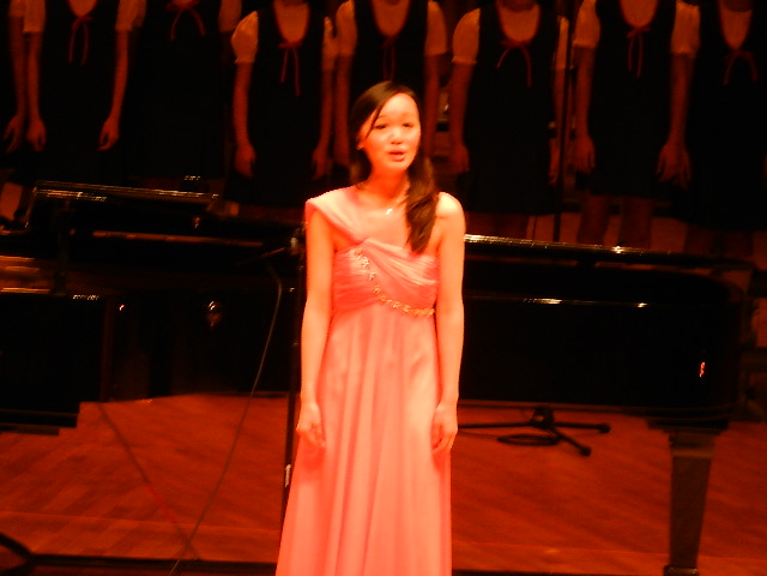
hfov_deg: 4.4
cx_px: 384
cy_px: 288
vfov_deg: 3.3
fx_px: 9971
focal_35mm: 450
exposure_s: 1/8
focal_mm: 81
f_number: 5.9
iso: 400
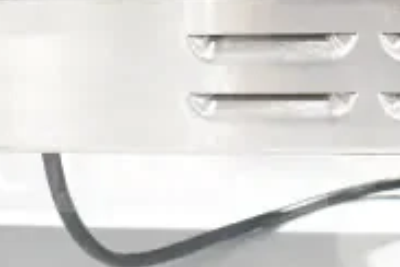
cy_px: 38
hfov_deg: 22.3
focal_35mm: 90
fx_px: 1000
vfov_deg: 15.1
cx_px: 81
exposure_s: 1/125
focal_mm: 18
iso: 6400
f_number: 5.6
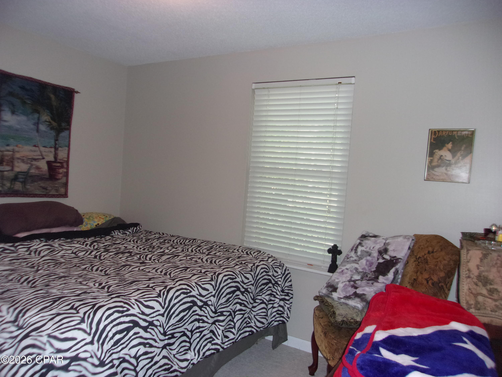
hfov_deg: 65.3
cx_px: 251
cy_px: 188
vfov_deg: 51.4
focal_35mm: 27
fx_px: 392
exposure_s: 1/34
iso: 200
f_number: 3
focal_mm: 4.9
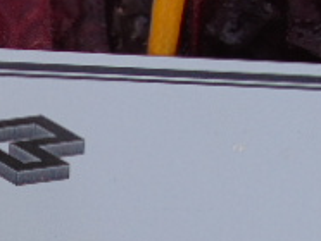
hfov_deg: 8.0
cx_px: -85
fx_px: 2266
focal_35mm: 244
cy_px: 279
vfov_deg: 6.1
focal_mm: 12.8
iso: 80
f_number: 3.7
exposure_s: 1/60
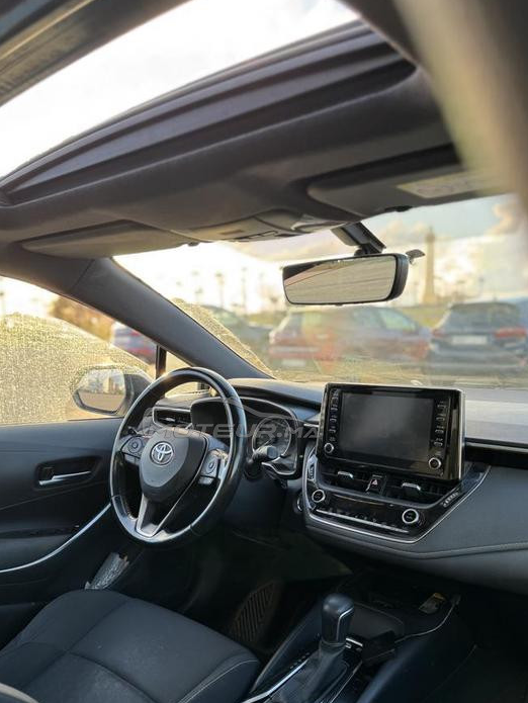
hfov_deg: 46.7
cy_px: 417
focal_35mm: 30
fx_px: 610
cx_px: 231
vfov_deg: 59.5
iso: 50
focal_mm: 6.76
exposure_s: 1/121
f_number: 1.78
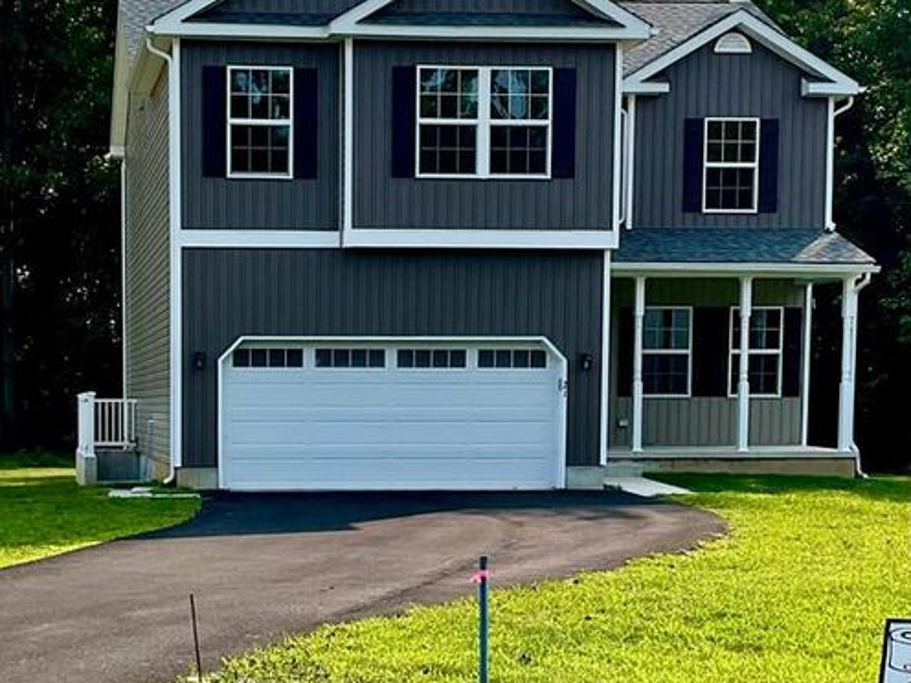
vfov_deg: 36.6
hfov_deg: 47.9
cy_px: 258
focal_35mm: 39
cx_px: 456
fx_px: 1026
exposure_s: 1/1250
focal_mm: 3
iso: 16
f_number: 1.8
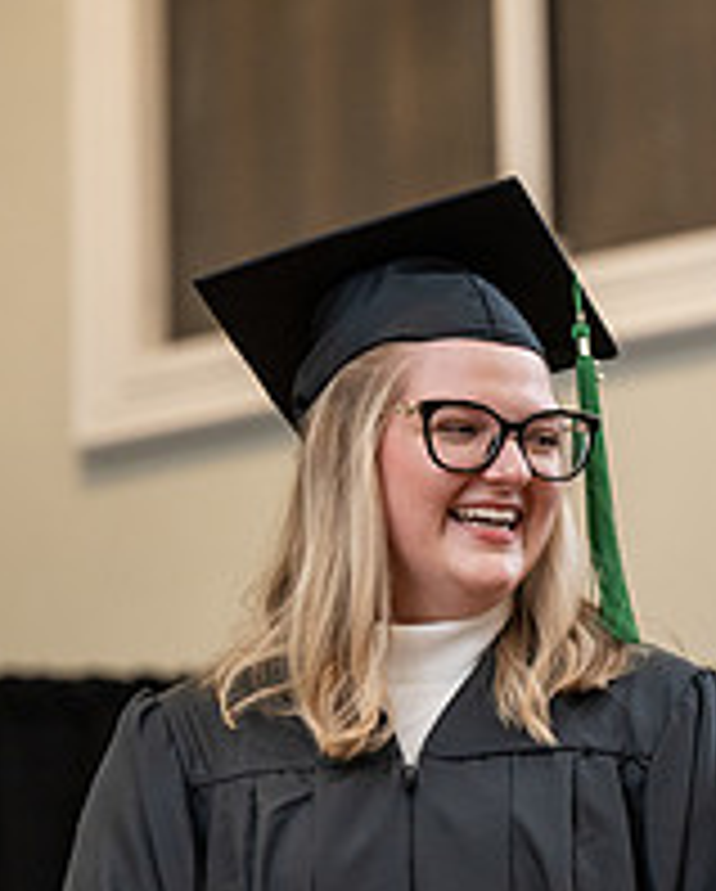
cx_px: 684
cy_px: 830
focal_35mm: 261
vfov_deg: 7.4
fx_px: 6898
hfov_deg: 5.9
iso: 1600
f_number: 3.5
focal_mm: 95
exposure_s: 1/200
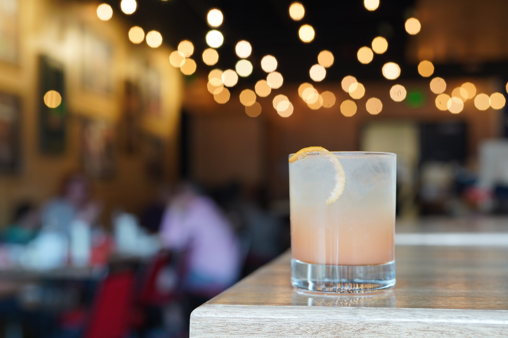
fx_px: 706
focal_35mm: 50
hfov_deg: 39.6
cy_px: 169
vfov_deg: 27.0
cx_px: 254
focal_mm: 50
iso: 500
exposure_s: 1/60
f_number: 4
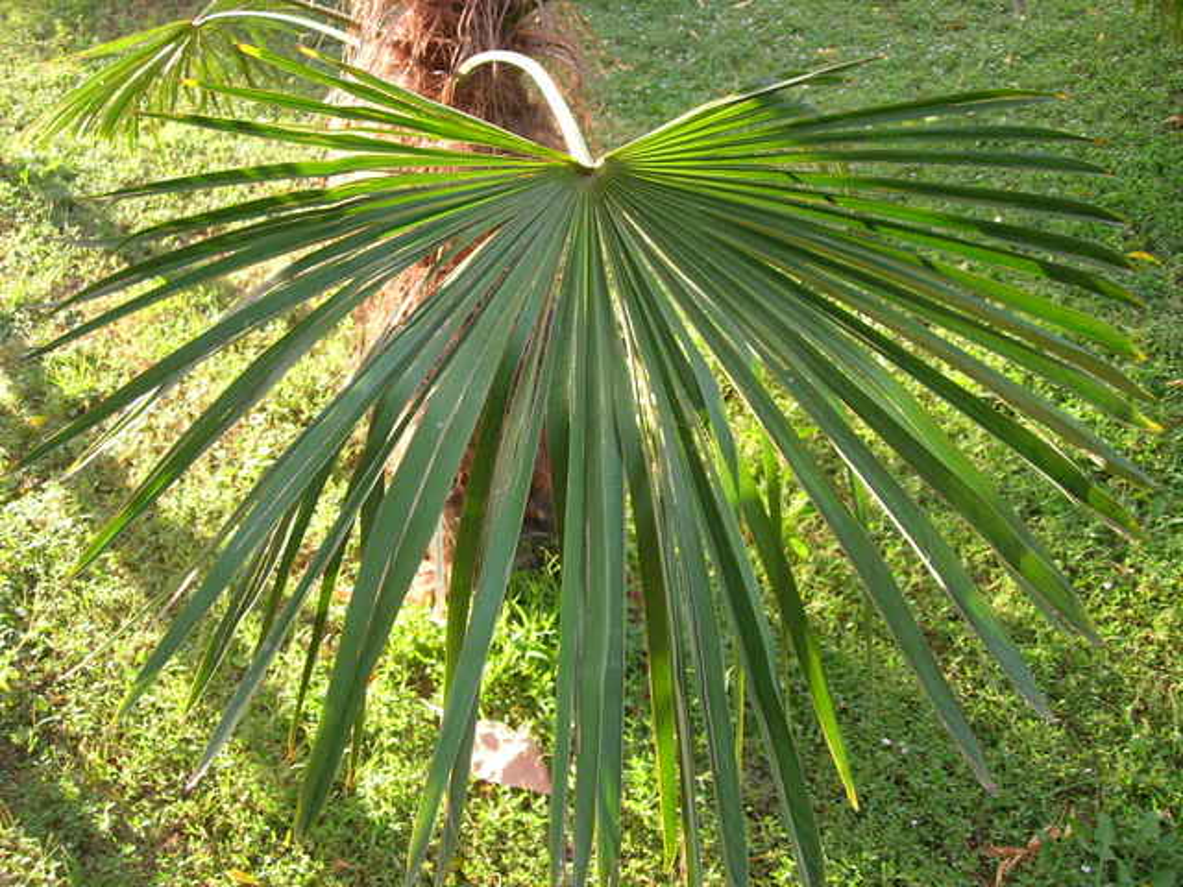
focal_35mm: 38
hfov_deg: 49.0
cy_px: 444
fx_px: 1299
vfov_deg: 37.7
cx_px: 592
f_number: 2.8
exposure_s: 1/38.3
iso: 64
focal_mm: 7.8
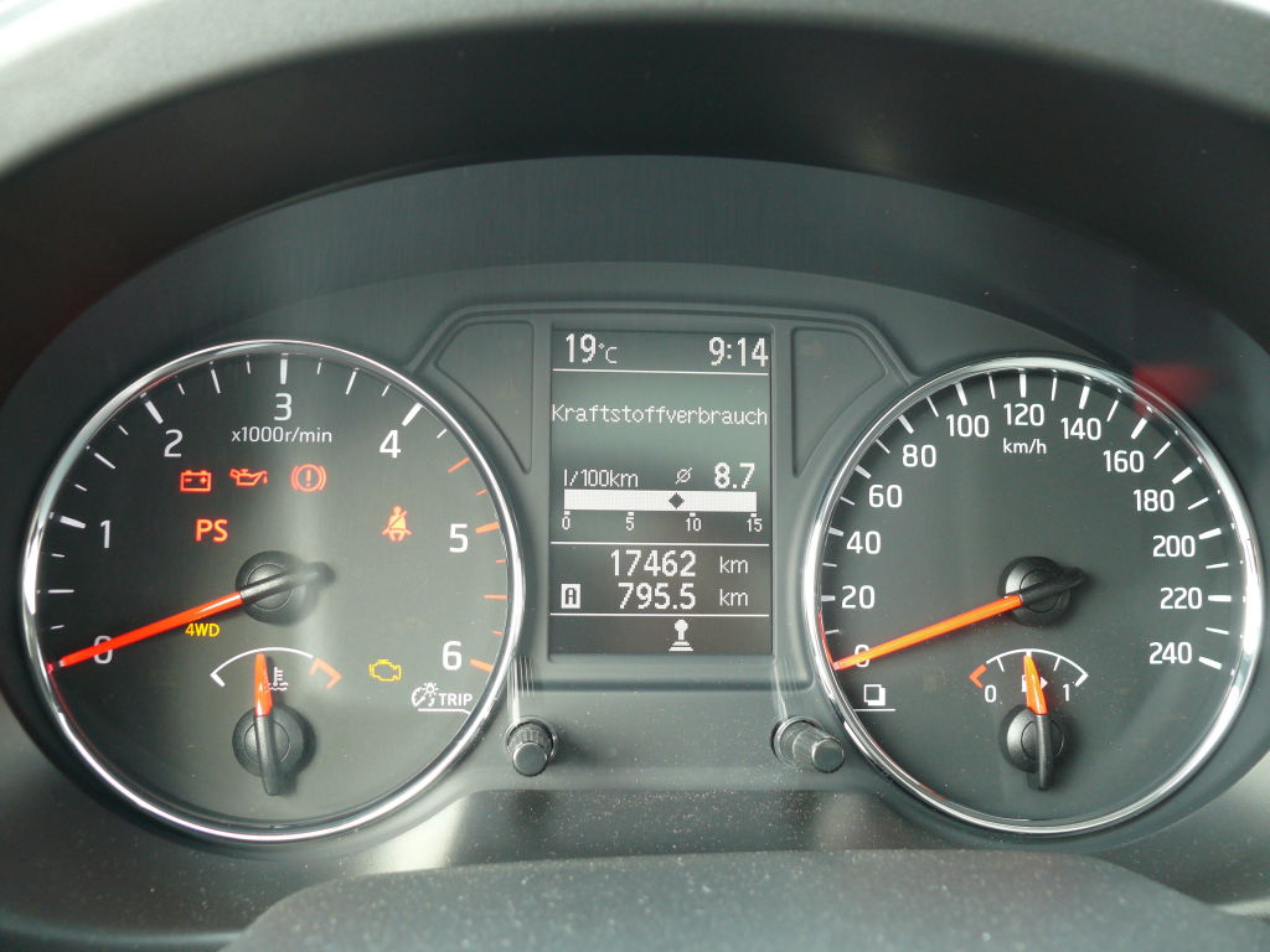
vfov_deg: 40.7
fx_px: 1284
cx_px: 635
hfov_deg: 52.6
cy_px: 476
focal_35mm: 35
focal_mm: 7.4
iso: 125
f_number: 2.8
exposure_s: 1/30
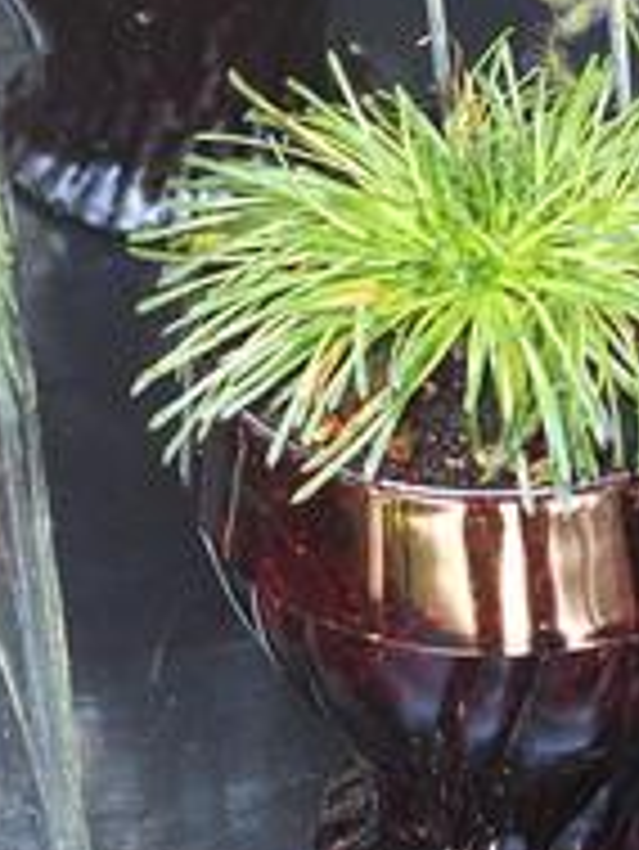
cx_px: 459
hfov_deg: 7.6
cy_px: 18
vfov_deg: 10.1
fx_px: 4794
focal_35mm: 195
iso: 250
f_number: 2.8
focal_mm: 19.6
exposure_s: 1/100
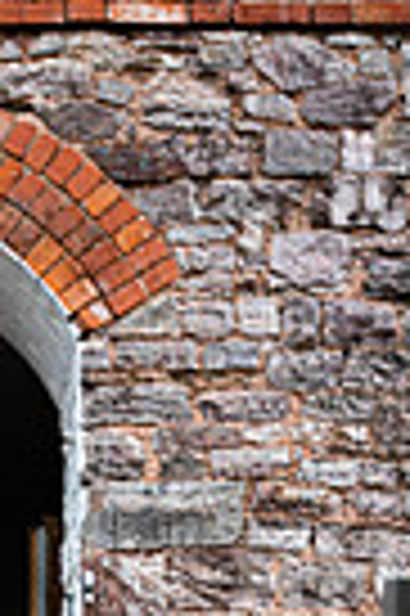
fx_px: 1798
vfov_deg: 17.8
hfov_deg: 12.7
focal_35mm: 105
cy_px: 877
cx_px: -90
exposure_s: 1/640
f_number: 5
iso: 250
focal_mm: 32
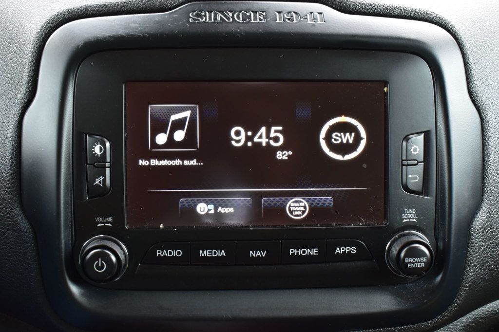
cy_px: 166
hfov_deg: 41.1
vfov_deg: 28.1
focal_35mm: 48
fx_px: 665
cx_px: 250
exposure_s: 1/15
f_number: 6.3
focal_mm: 32
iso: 560
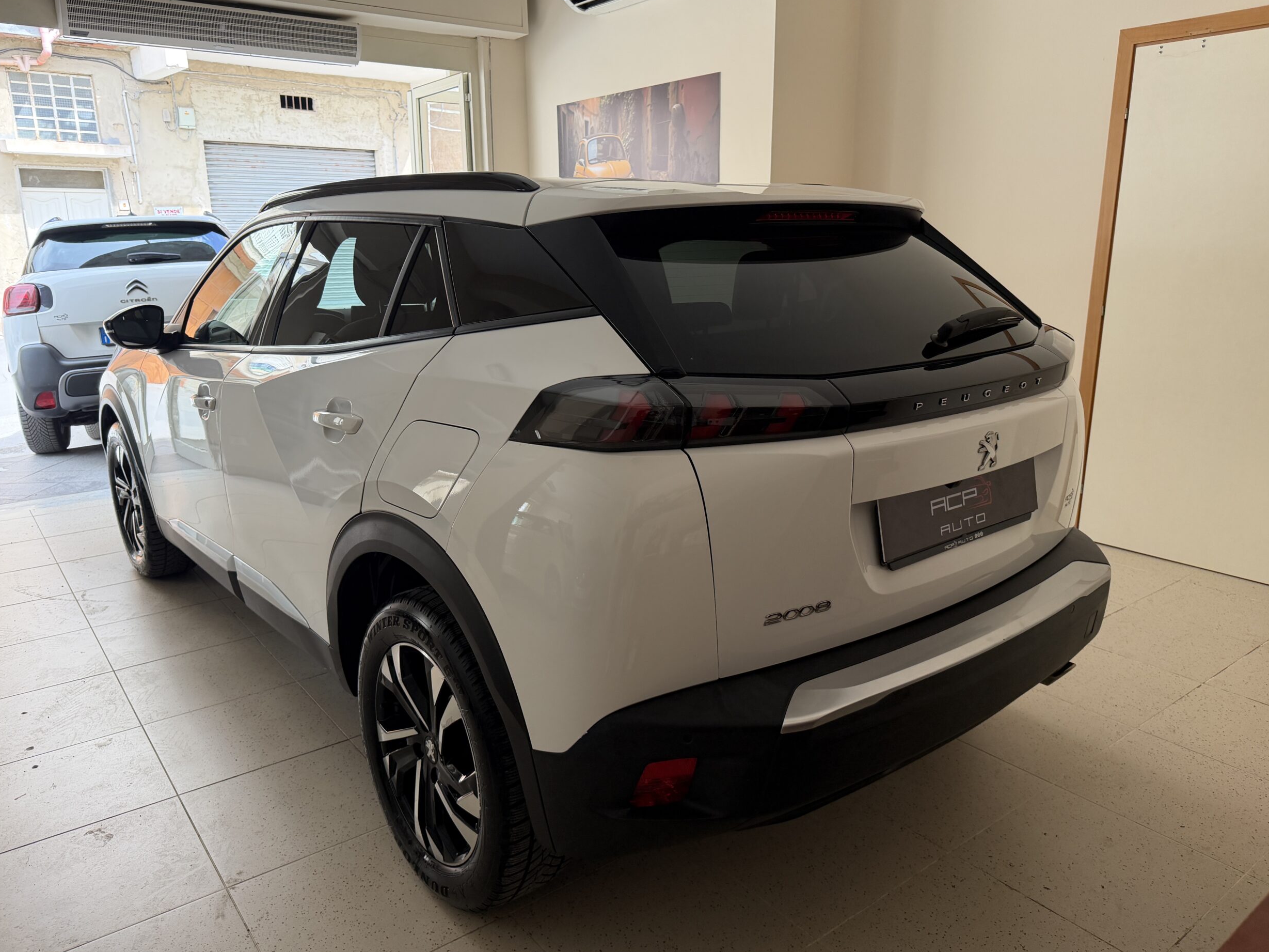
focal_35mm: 25
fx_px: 916
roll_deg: +0.9
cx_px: 631
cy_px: 480
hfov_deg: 69.4
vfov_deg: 54.9
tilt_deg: -15.1
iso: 160
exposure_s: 1/215
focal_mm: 6.76
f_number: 1.78
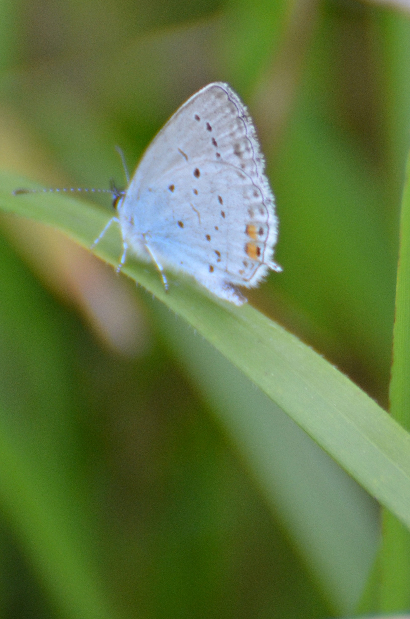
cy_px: 310
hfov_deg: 3.0
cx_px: 205
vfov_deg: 4.6
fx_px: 7720
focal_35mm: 450
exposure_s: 1/250
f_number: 5.6
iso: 500
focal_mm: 300
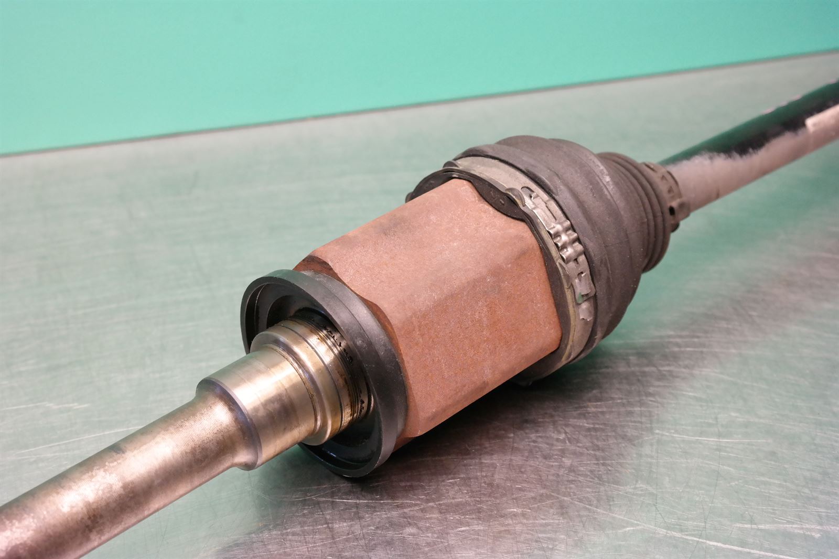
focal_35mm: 61
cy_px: 280
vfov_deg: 22.3
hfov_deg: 32.9
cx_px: 420
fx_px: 1421
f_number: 7.1
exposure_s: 1/80
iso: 1600
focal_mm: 40
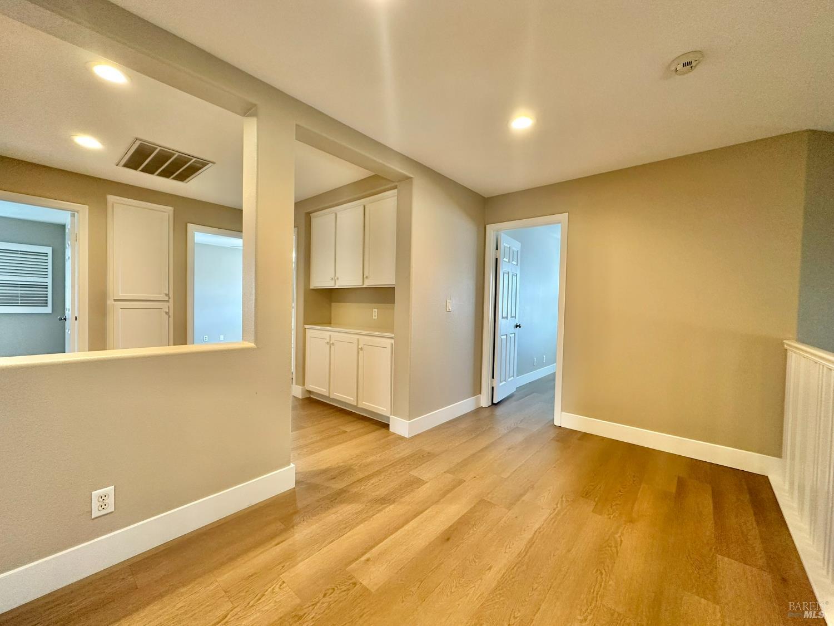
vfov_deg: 85.7
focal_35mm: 14
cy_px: 313
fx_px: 337
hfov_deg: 102.1
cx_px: 417
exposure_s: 1/60
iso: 200
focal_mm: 2.22
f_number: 2.2
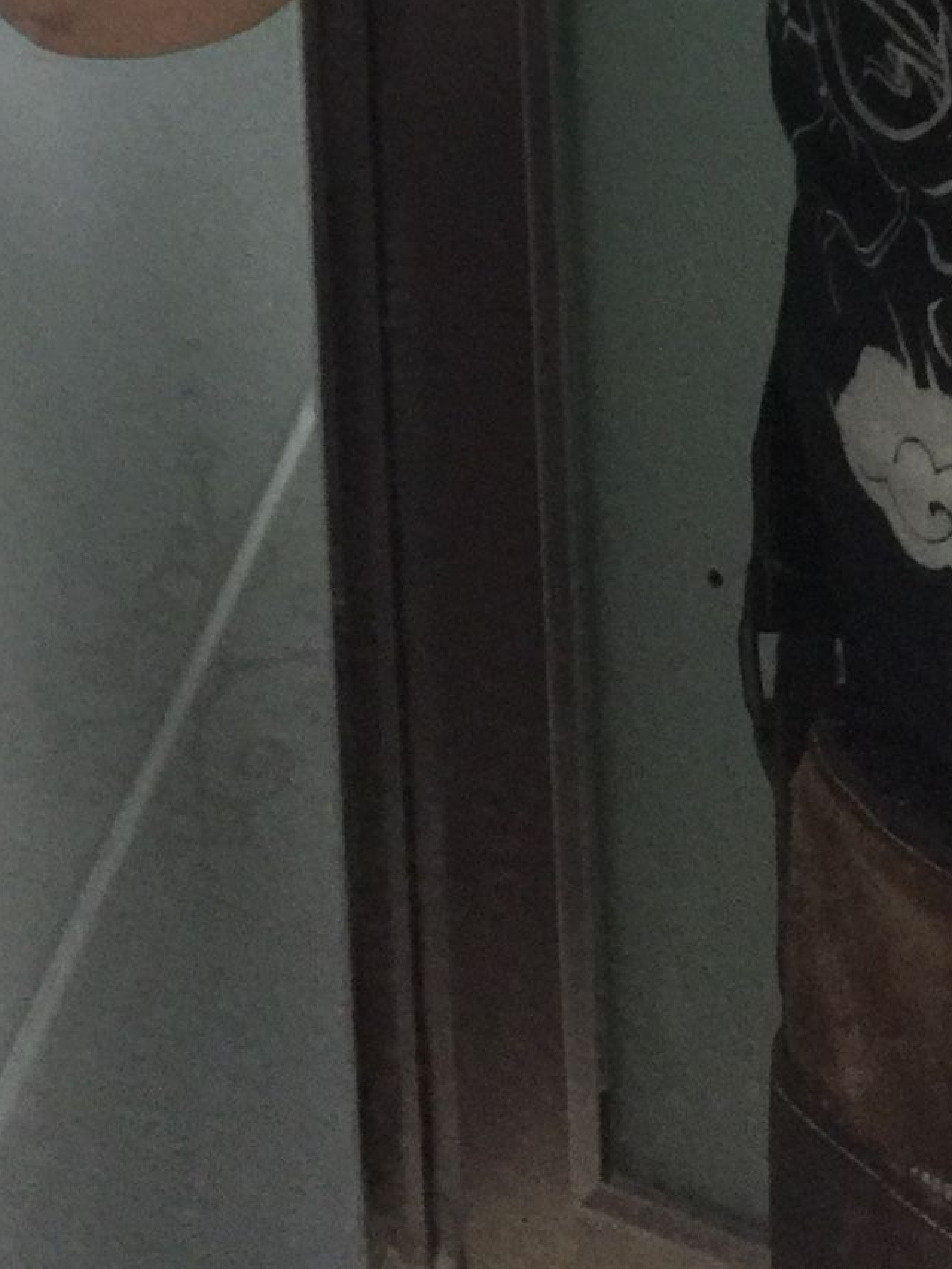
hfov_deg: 13.0
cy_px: -1079
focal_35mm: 111
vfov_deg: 15.1
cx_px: 1104
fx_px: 4069
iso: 100
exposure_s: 1/10
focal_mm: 4.15
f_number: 2.2
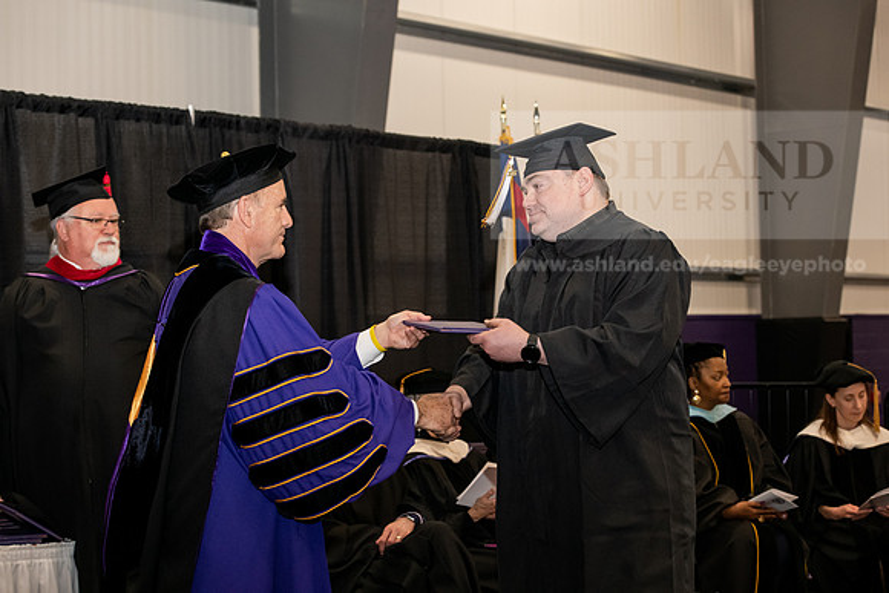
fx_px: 1729
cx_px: 444
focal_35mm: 70
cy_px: 296
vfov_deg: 19.5
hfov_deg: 28.8
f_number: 5.6
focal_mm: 70
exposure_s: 1/200
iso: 2500
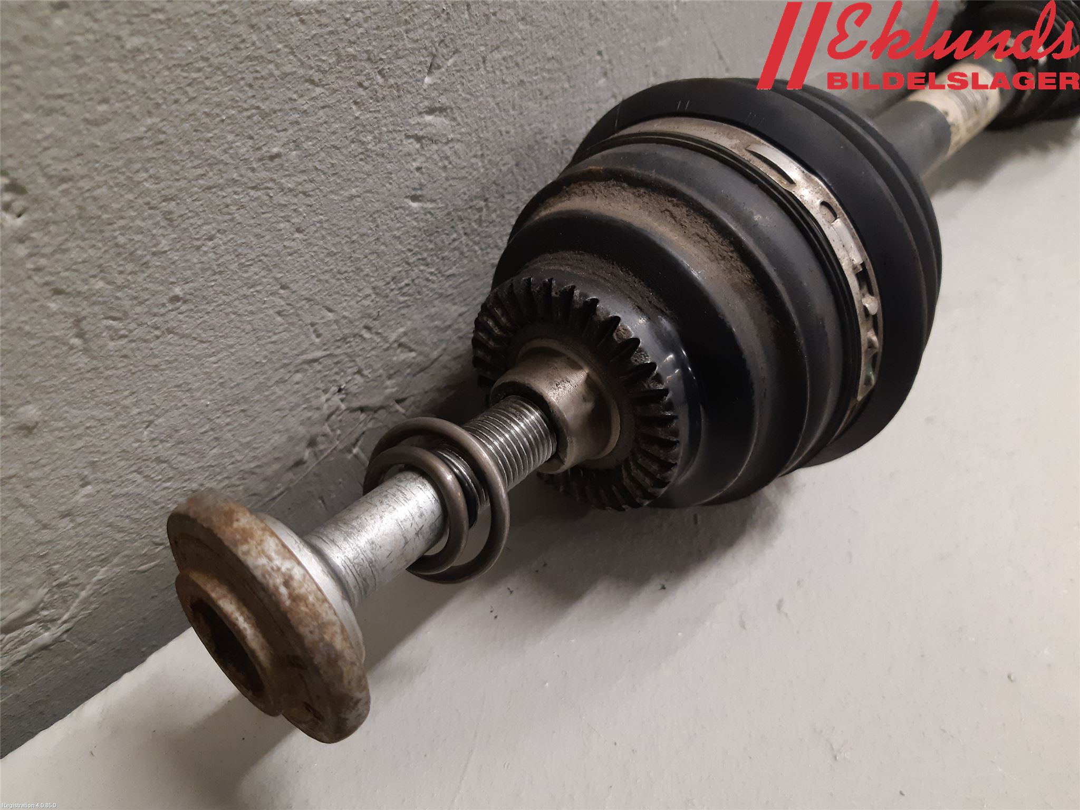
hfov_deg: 67.3
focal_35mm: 26
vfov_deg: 53.1
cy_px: 405
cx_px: 540
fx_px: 811
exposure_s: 1/50
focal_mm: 3.93
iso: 200
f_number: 1.7
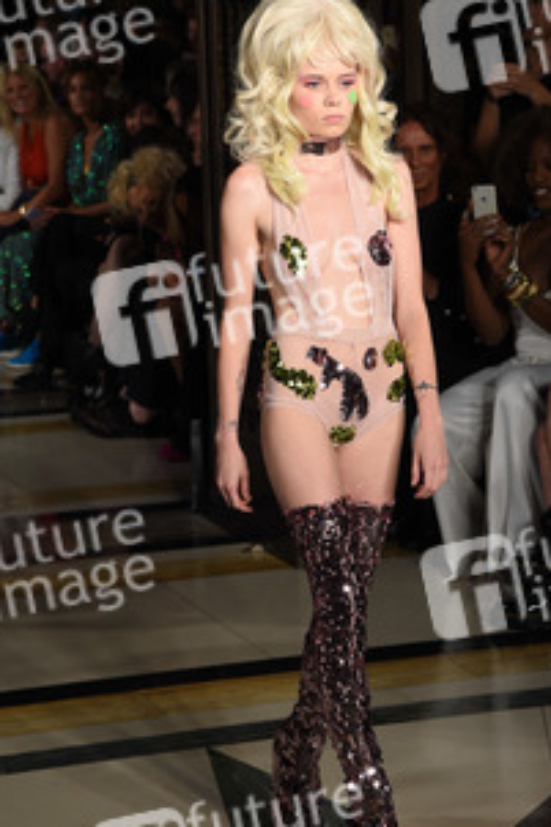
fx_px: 2620
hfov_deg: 12.0
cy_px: 438
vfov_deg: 18.0
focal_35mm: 114
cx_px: 314
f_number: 5.6
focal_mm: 86
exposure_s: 1/640
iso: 1000
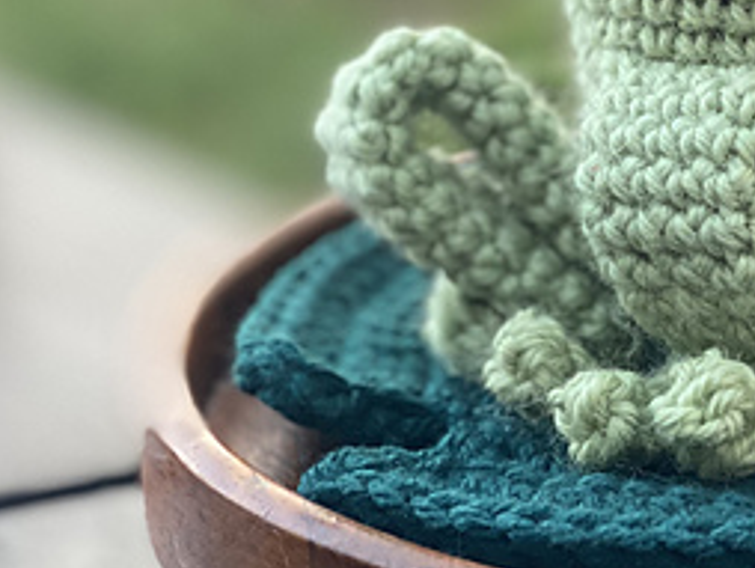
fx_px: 2860
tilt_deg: -17.8
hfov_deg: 14.5
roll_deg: -0.6
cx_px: 916
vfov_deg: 11.3
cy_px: 140
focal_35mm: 131
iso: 250
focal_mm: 6
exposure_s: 1/100
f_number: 2
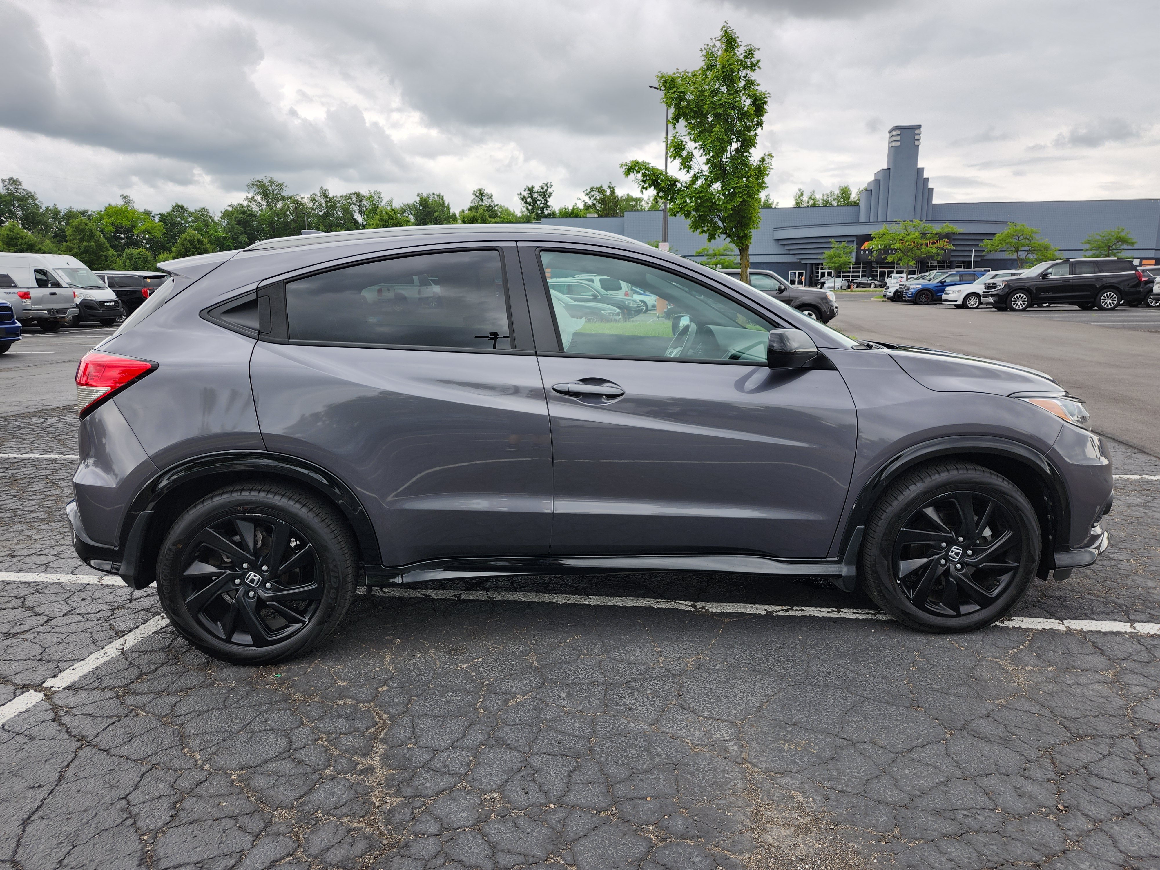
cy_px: 435
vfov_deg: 58.9
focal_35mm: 23
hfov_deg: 73.9
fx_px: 771
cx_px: 580
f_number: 1.8
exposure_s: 1/471
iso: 25
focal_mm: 5.54
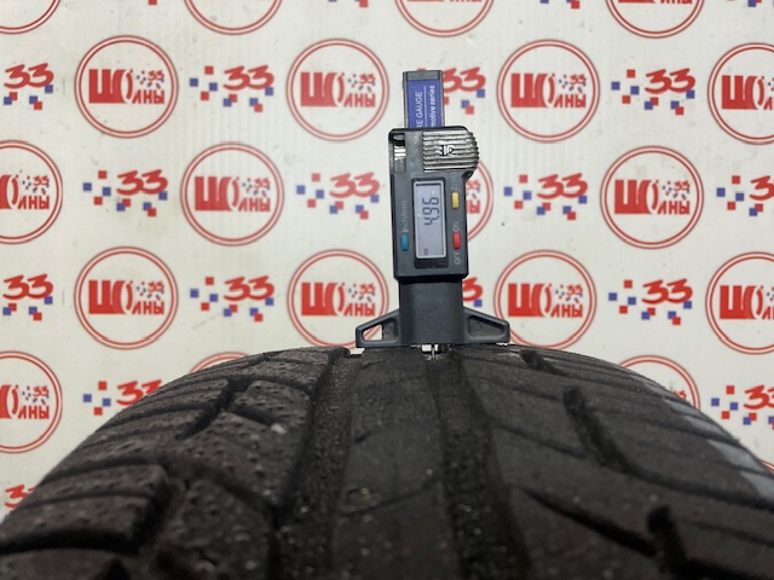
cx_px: 387
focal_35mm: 26
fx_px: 581
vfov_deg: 53.1
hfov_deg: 67.3
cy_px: 290
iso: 125
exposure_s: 1/100
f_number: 1.6
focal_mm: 4.2
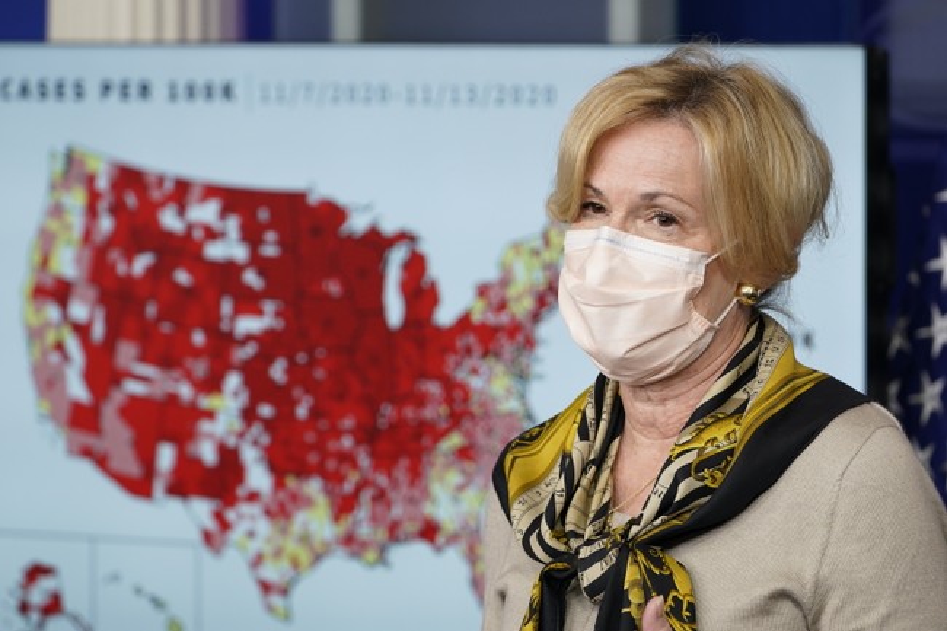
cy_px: 316
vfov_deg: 5.8
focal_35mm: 235
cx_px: 474
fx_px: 6180
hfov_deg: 8.8
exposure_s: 1/160
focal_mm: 235
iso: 1600
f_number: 6.3
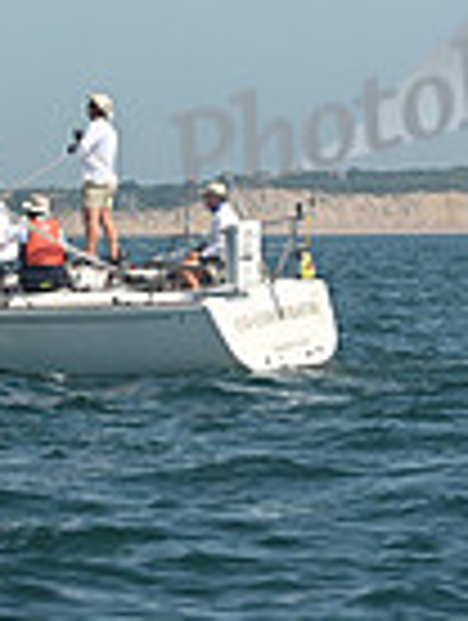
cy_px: -540
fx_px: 5068
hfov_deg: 5.3
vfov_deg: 6.8
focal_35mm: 282
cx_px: -61
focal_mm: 70
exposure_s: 1/1000
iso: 320
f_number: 9
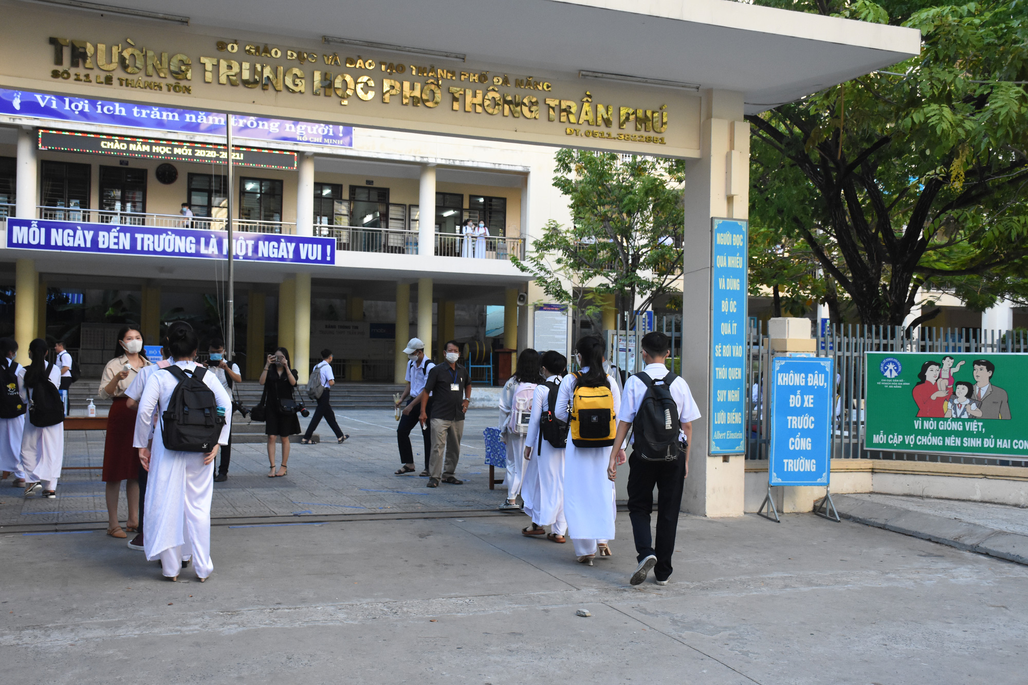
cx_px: 514
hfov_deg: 49.6
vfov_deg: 34.2
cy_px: 342
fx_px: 1113
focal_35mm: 39
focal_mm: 26
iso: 1600
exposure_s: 1/640
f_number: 5.6
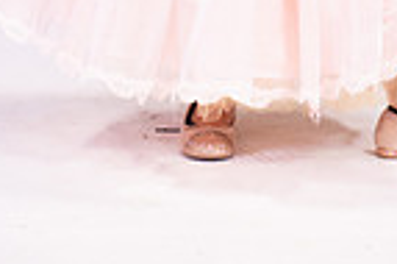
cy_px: -342
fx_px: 4164
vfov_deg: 3.6
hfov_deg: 5.5
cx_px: 265
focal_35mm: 378
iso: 2000
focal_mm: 120
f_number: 5.6
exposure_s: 1/400
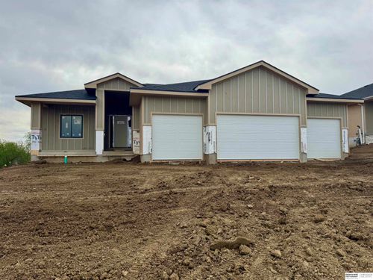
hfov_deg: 71.6
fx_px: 259
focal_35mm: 24
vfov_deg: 56.8
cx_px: 186
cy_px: 140
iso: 80
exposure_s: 1/5814
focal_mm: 6.76
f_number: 1.78
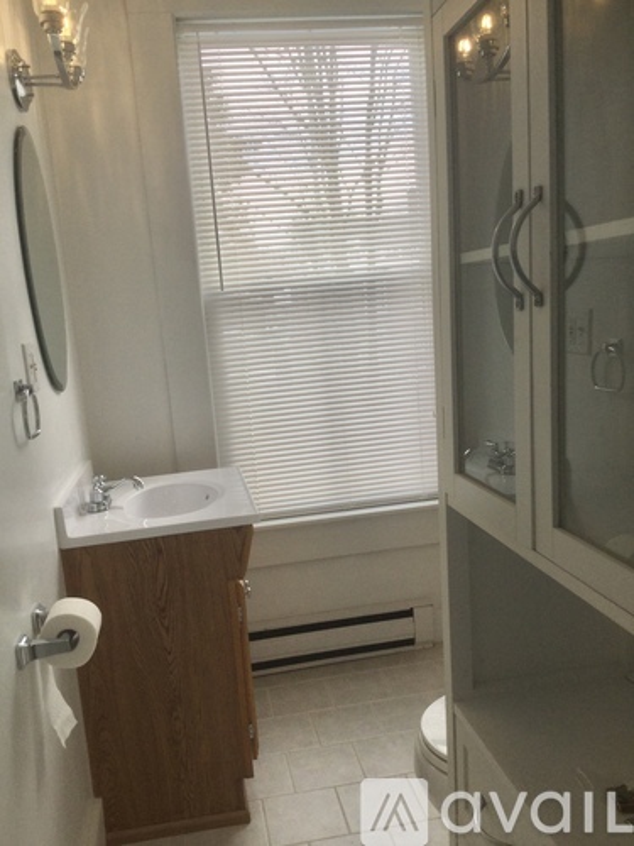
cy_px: 423
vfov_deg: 58.4
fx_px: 757
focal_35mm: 31
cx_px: 317
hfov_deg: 45.4
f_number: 2.4
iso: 25
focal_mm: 3.3
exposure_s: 1/313
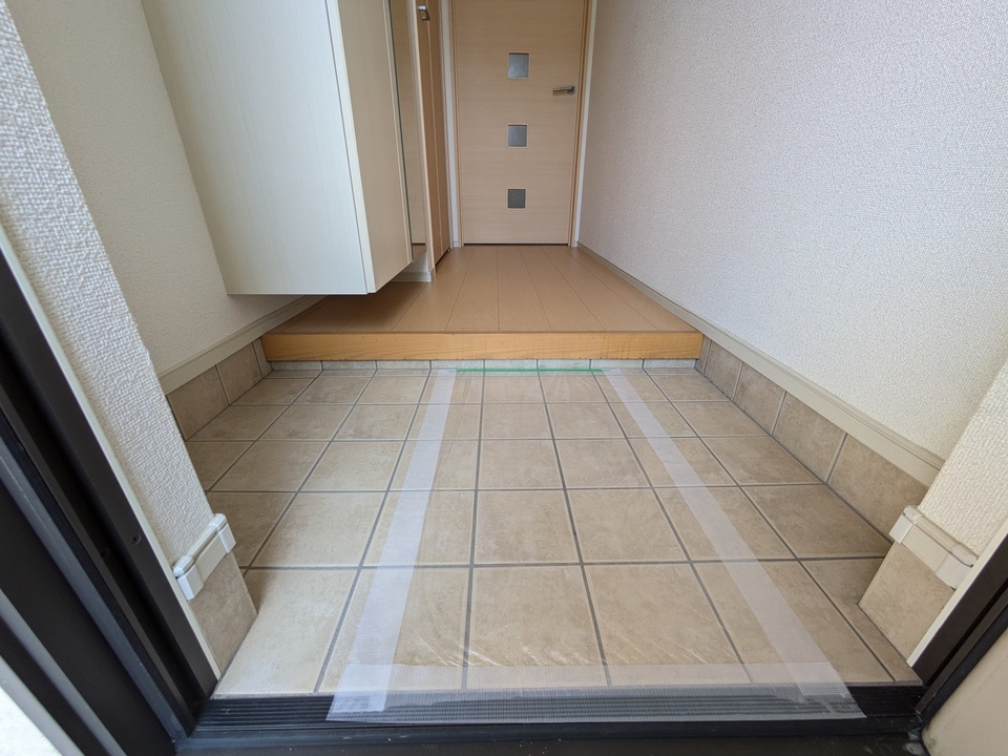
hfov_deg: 102.1
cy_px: 378
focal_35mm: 14
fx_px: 408
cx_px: 504
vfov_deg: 85.7
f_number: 2.2
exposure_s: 1/120
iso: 69
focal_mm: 1.83
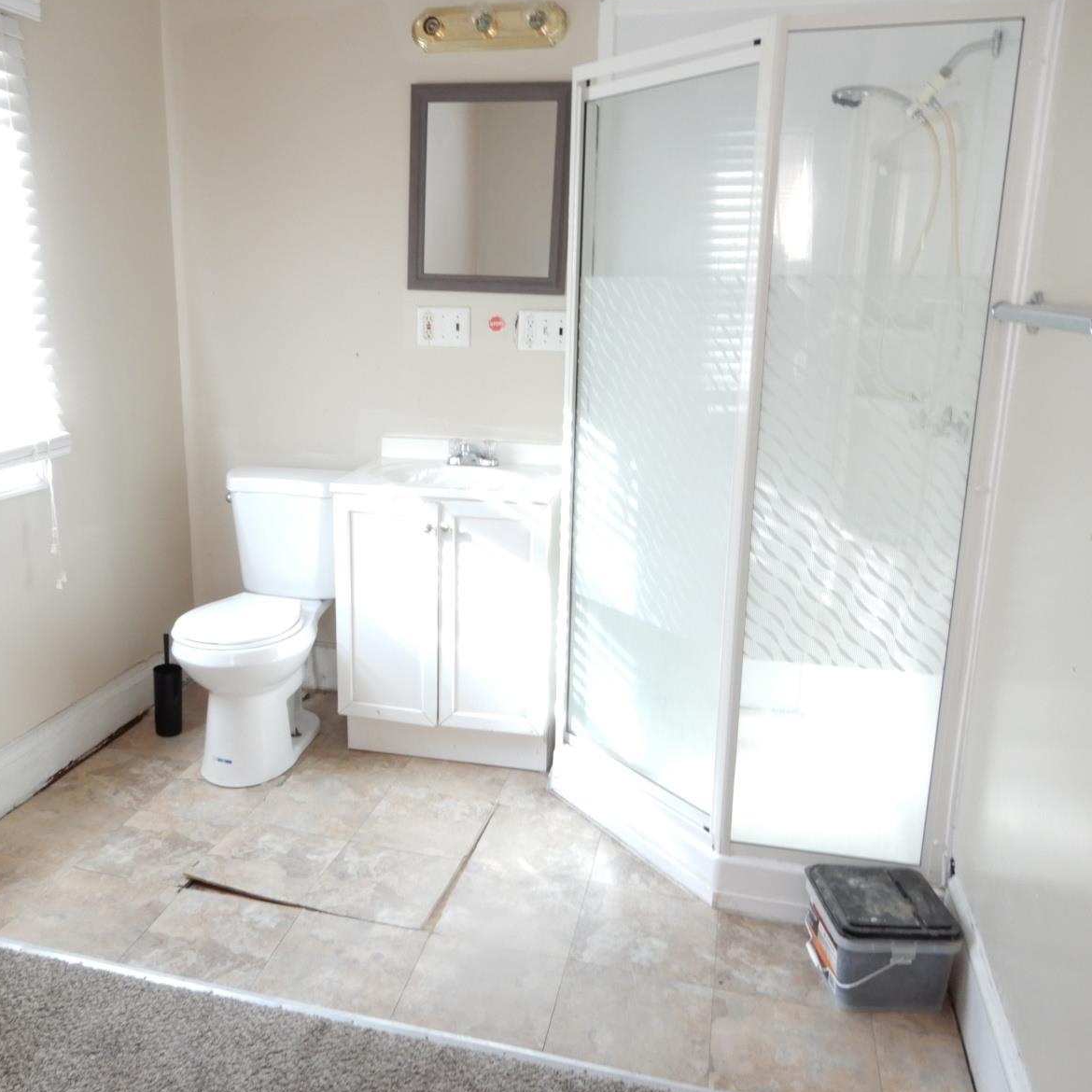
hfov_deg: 55.3
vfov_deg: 55.6
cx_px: 442
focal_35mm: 29
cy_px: 551
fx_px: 1035
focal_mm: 4.3
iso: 250
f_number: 3.4
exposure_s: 1/30
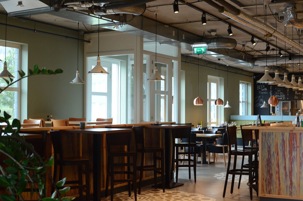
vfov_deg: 25.6
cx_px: 152
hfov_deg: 37.9
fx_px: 441
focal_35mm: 52
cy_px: 100
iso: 1600
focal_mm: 35
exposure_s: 1/50
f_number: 4.5
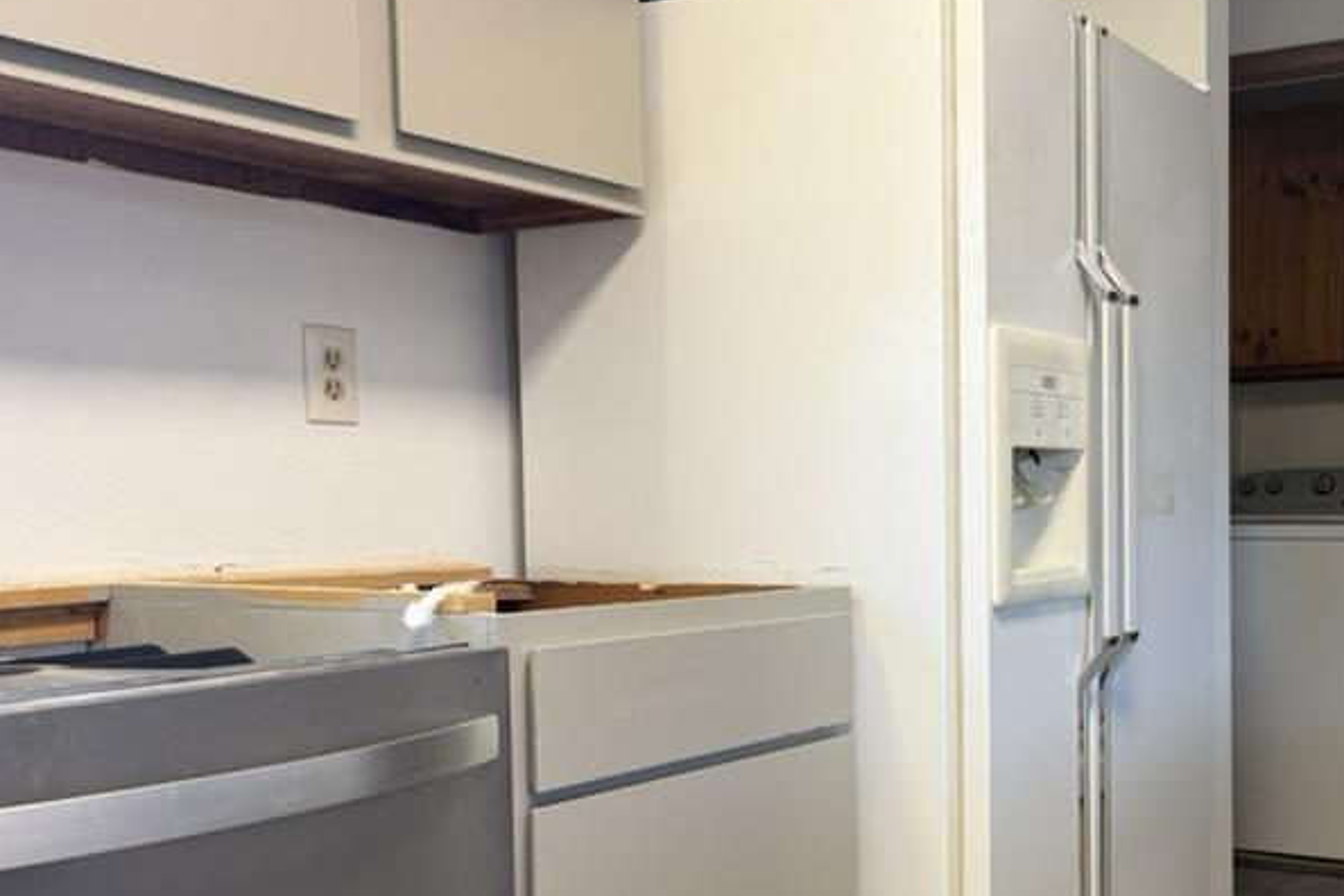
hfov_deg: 43.4
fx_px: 1605
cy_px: 581
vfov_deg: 31.0
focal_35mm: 43
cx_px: 1066
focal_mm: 6.76
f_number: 1.78
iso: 125
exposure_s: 1/60
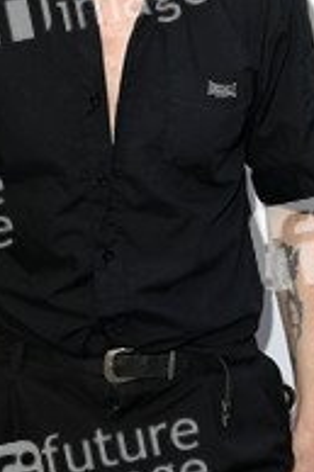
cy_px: 112
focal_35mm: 103
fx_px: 1350
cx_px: 153
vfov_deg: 19.7
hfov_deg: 13.3
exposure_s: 1/250
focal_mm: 50
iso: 640
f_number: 7.1
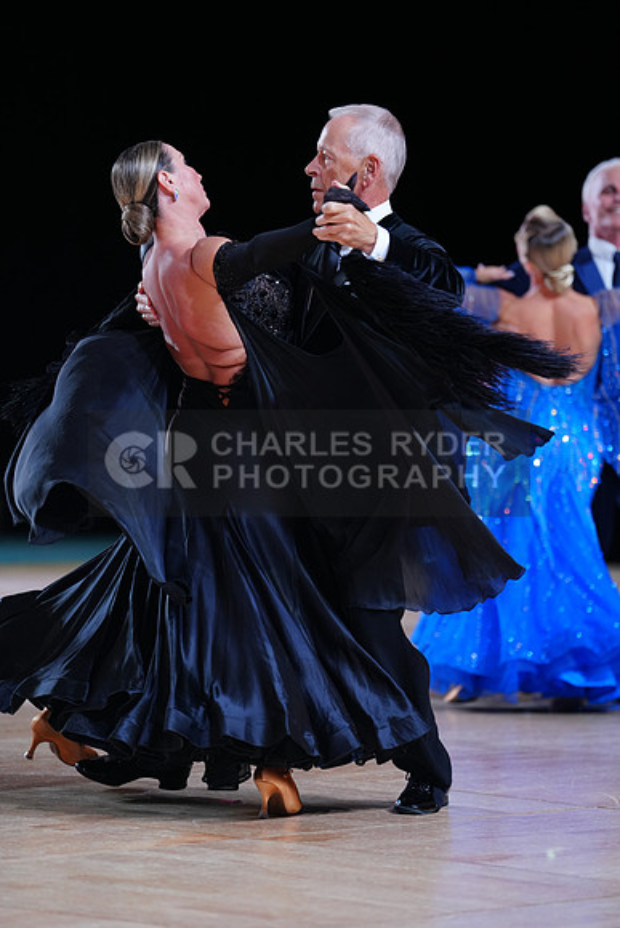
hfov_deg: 8.7
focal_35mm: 157
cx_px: 310
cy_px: 464
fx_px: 4053
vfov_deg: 13.1
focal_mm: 157
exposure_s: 1/500
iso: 800
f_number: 2.8
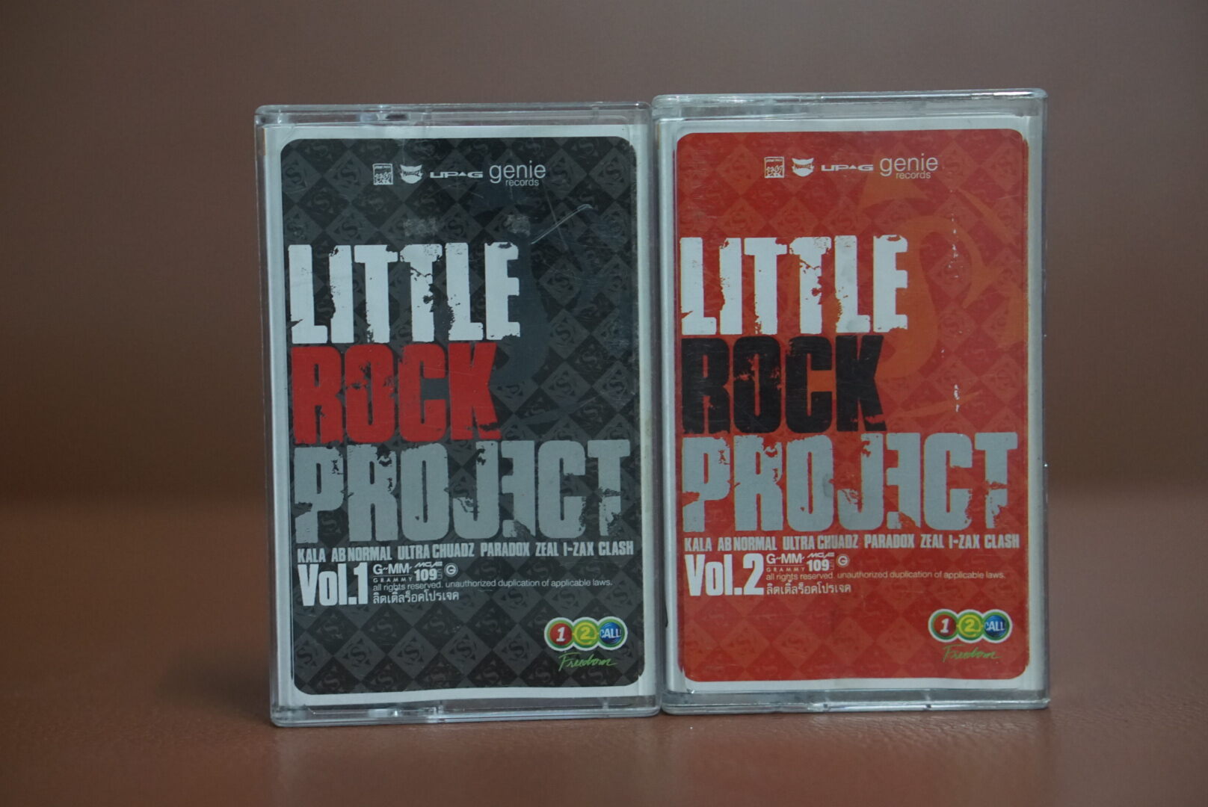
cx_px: 604
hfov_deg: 27.0
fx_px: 2518
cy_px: 404
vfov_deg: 18.2
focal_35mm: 75
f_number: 2.5
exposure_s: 1/80
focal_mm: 50
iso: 1600
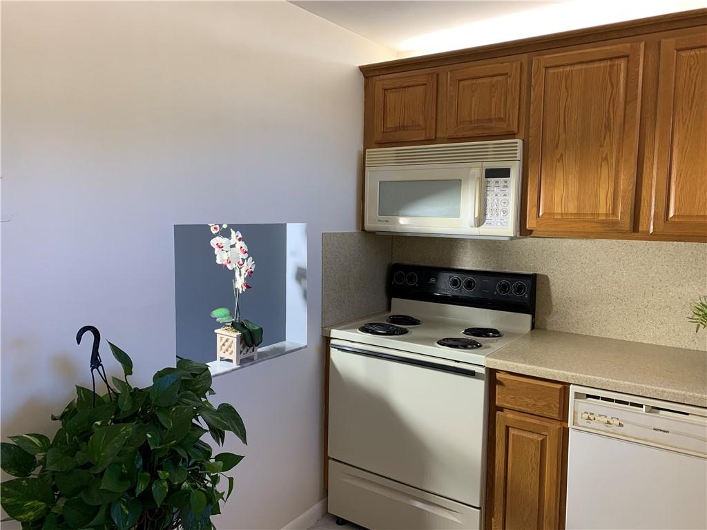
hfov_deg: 67.3
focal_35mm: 26
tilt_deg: -4.7
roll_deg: -0.5
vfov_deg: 53.1
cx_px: 354
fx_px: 531
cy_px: 265
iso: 80
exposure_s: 1/120
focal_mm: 4.25
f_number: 1.8
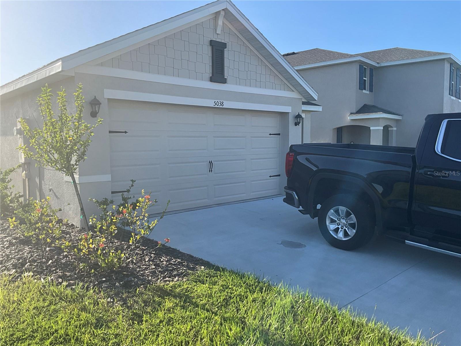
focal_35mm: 29
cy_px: 173
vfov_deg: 48.2
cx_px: 230
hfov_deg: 61.7
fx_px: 386
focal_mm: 3
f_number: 1.8
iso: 25
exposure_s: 1/1098
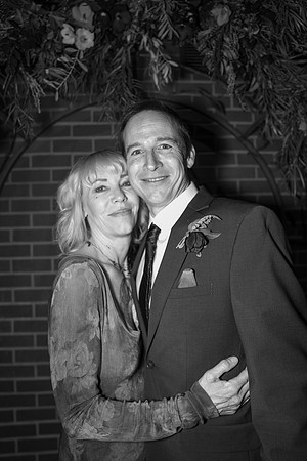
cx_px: 154
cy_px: 230
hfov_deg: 51.3
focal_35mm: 25
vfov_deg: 71.5
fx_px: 320
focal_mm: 25
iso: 2000
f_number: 2.8
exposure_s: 1/125
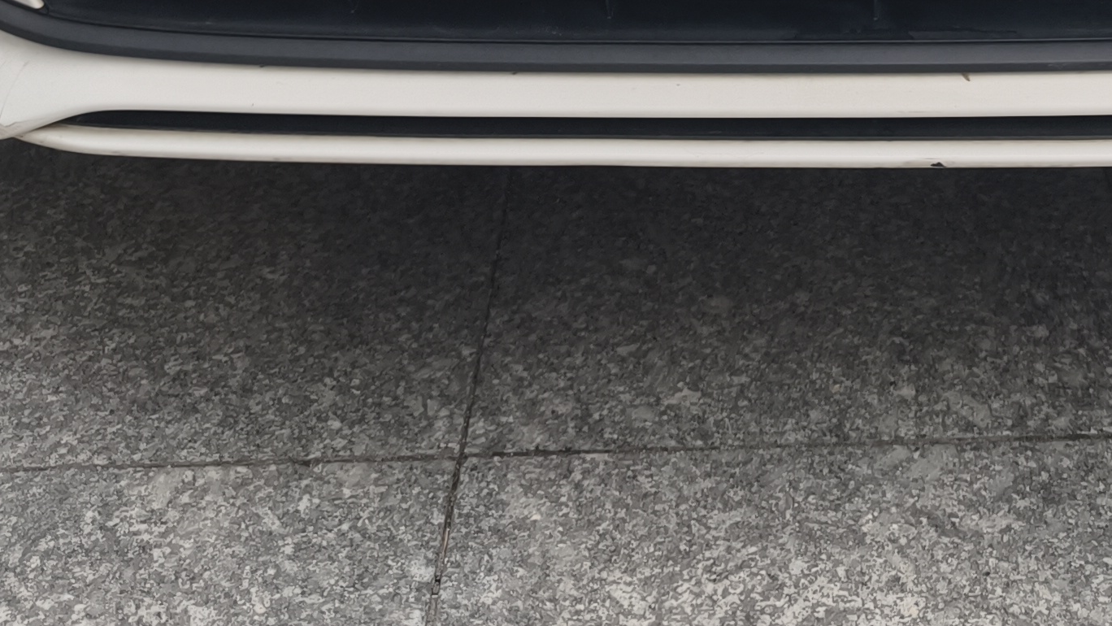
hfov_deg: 27.6
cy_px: -586
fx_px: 2212
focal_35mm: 75
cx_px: 896
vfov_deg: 13.9
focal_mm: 5.56
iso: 64
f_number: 1.88
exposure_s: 1/240
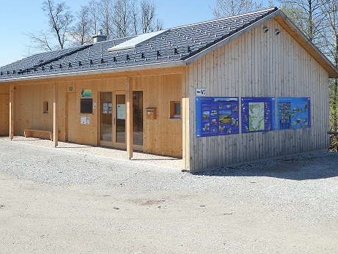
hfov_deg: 45.7
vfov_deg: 34.9
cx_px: 149
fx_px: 400
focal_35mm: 41
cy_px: 90
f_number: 3.5
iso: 80
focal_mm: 5.4
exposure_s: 1/500
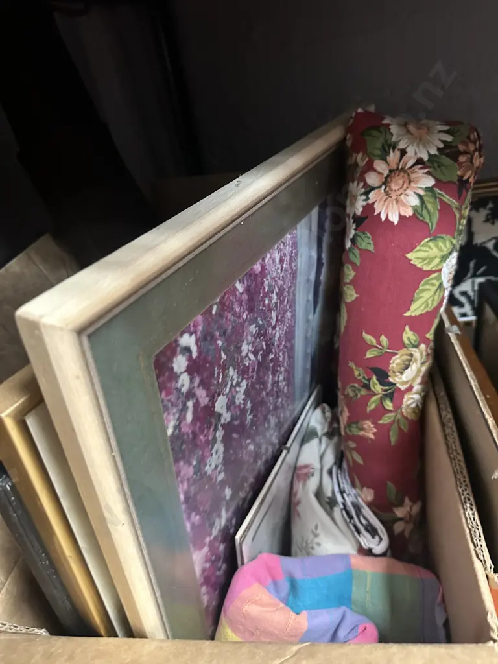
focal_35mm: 24
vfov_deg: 71.6
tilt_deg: -30.2
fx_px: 460
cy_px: 332
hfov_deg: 56.8
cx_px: 249
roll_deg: +13.2
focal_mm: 6.86
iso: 800
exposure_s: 1/33
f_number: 1.78
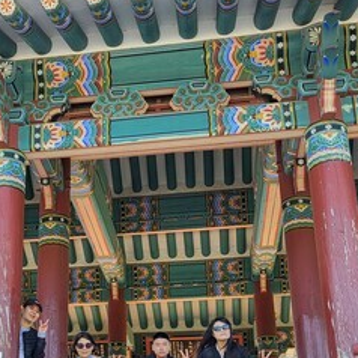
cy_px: 293
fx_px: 679
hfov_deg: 29.1
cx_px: 89
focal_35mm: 58
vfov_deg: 28.8
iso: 50
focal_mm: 4.25
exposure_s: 1/349
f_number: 1.8
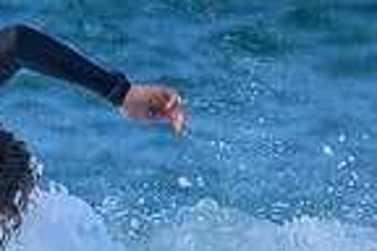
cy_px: 451
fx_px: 46305
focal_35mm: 4422
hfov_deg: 0.5
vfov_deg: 0.3
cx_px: -305
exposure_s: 1/2000
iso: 2200
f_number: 11
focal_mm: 800
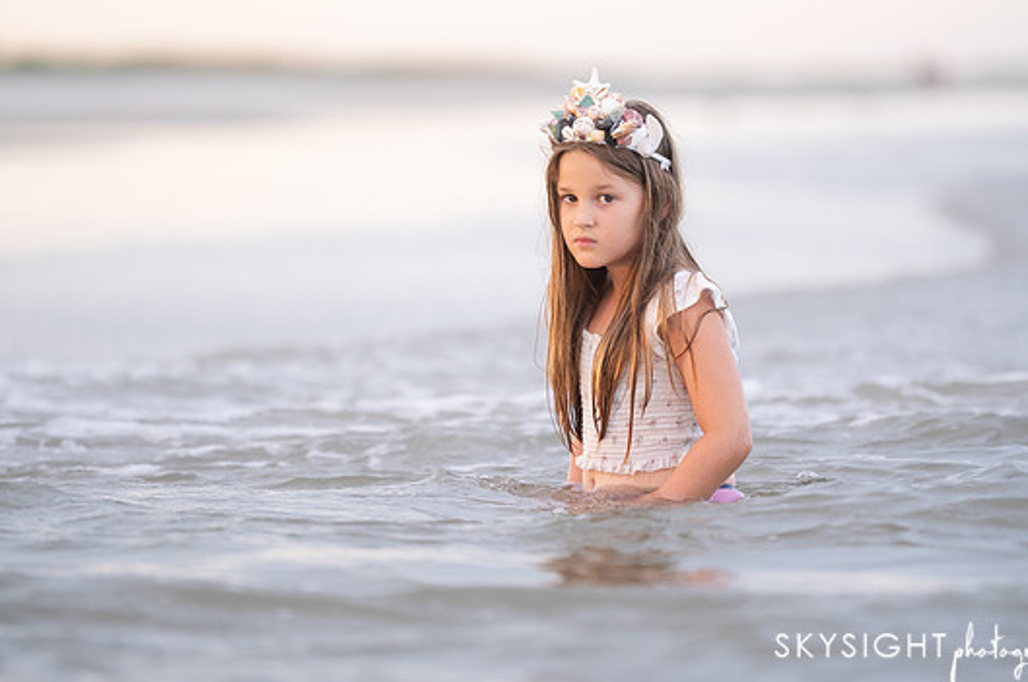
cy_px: 332
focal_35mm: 229
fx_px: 6529
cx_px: 567
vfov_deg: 6.0
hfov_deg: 9.0
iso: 640
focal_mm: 200
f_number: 2.8
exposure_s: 1/200
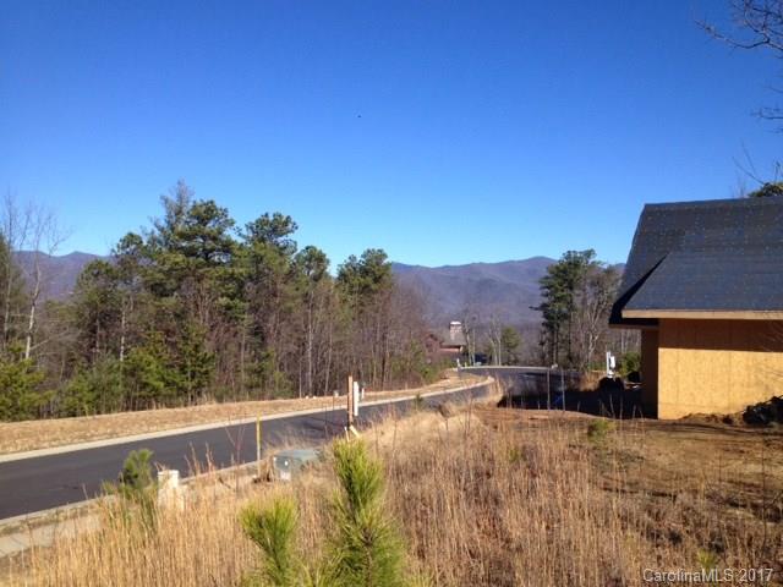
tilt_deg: -0.3
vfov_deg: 40.7
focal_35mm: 35
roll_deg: -1.4
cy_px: 294
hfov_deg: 52.6
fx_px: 792
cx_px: 392
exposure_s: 1/1577
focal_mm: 4.28
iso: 50
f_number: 2.4
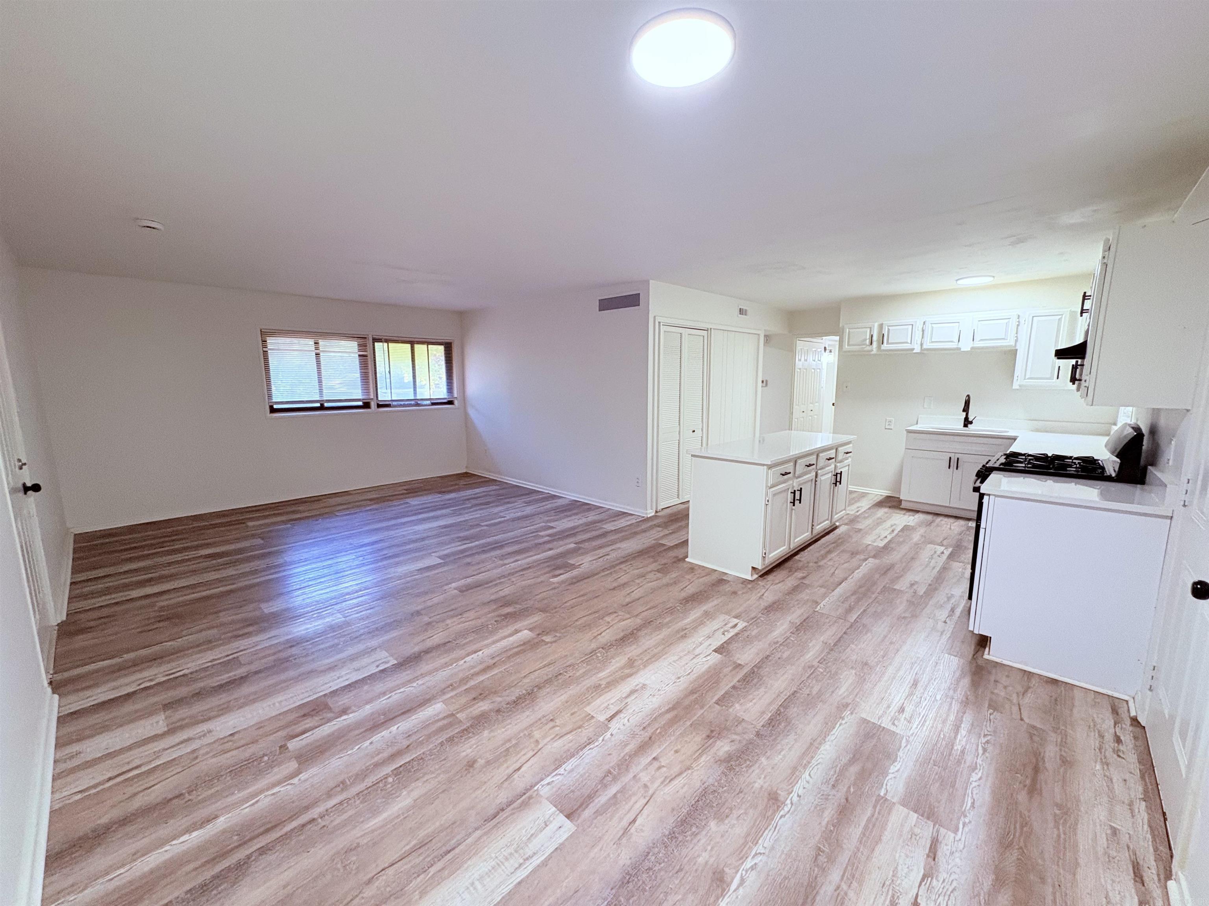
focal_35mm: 14
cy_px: 453
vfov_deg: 85.7
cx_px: 604
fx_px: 489
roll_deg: +1.2
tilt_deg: -8.3
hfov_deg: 102.1
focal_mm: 2.22
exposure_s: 1/60
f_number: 2.2
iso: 320
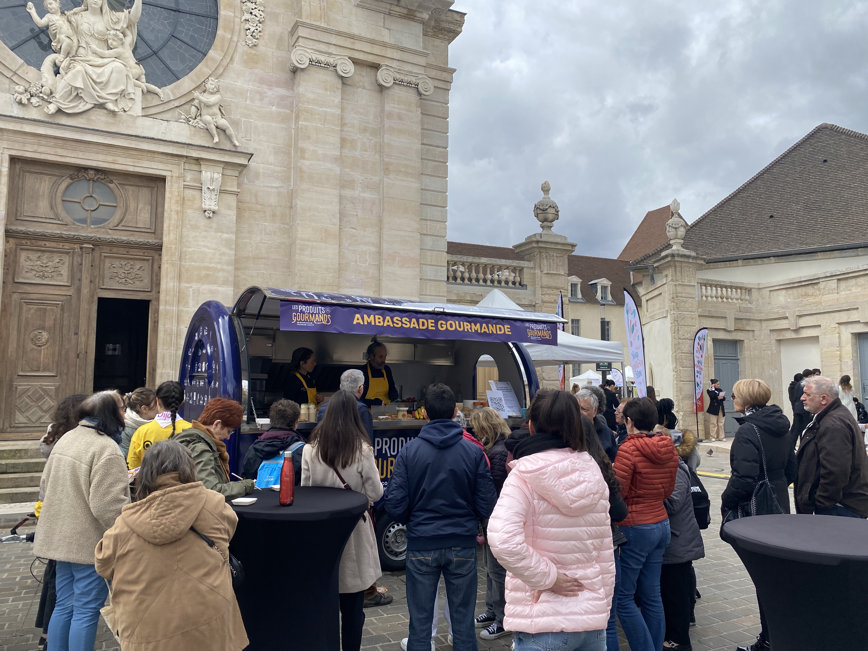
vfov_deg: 53.1
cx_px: 434
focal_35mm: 26
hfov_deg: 67.3
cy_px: 326
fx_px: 652
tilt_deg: +6.5
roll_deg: -1.3
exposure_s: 1/1779
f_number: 1.8
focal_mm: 4.25
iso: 32
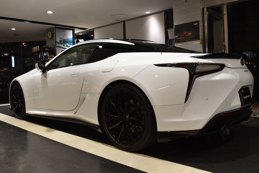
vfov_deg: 41.8
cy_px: 86
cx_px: 130
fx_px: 227
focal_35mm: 32
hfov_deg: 59.5
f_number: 8
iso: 280
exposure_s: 1/30
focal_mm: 21
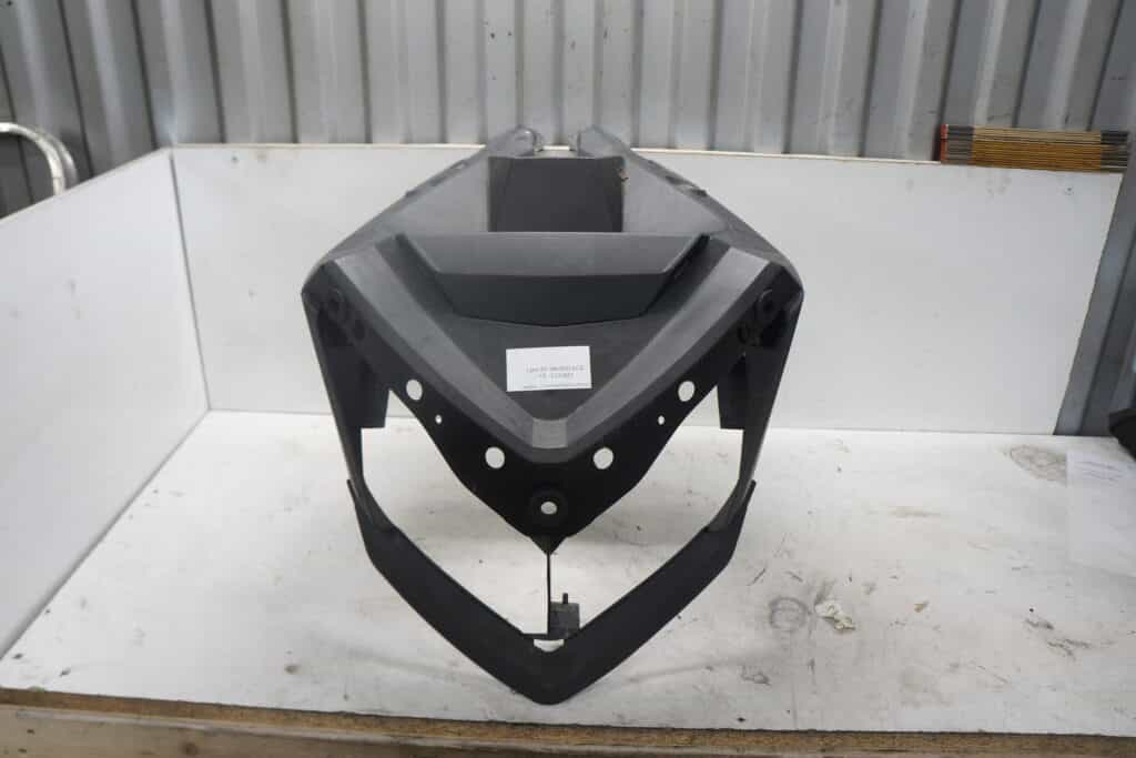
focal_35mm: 27
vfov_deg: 47.9
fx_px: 852
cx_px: 568
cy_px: 379
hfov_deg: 67.4
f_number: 5
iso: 320
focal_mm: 18
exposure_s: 1/60
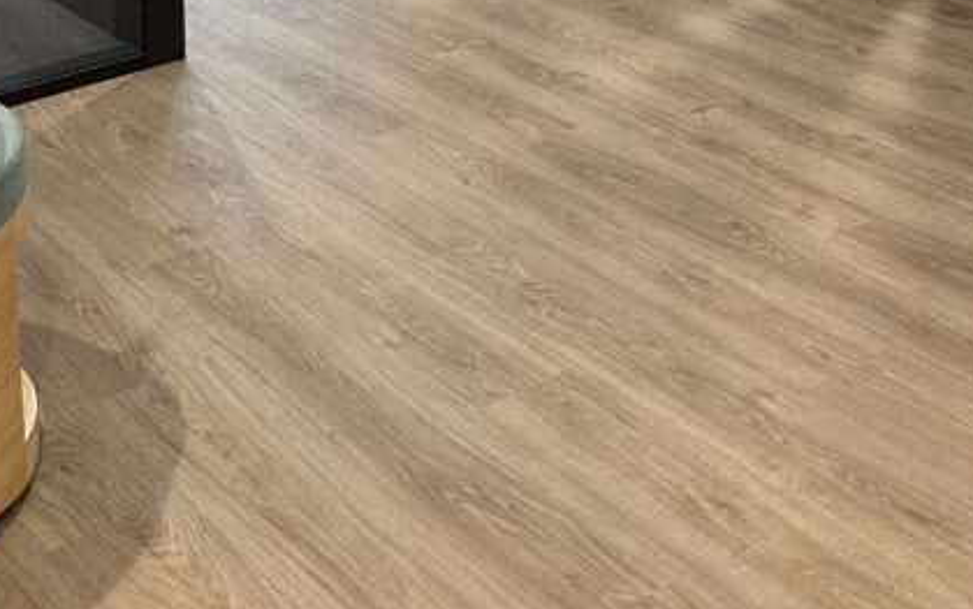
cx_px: 264
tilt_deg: -9.8
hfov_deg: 32.4
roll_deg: +0.8
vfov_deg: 18.4
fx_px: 1645
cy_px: -333
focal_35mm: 62
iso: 160
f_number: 1.78
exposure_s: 1/50
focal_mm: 6.86
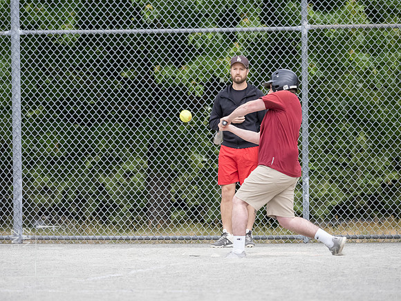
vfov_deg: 4.9
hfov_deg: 6.5
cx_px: 200
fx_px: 3524
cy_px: 150
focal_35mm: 304
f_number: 3.2
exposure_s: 1/1600
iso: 3200
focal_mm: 150
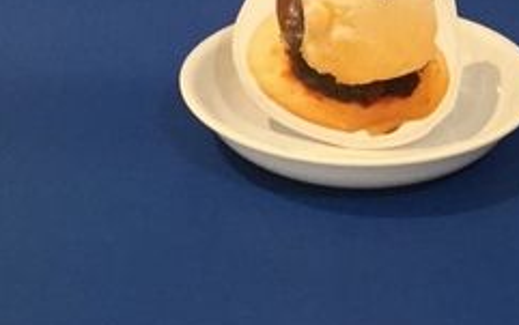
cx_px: 324
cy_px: -91
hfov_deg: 18.7
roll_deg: -1.3
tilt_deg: -19.2
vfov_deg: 11.5
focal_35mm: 111
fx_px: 1571
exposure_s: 1/30
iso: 160
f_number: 2.4
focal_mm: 3.3
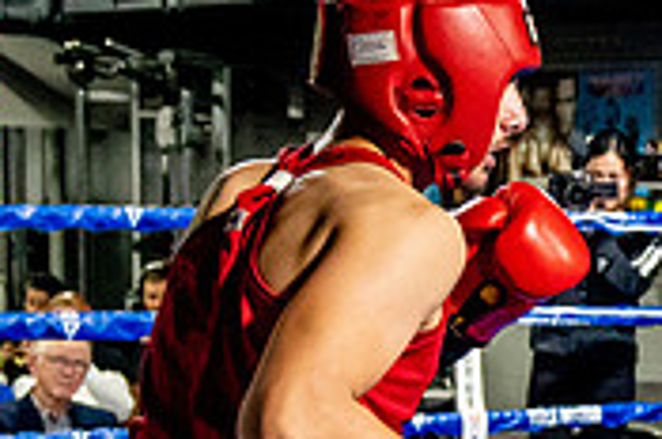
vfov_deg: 11.9
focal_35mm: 113
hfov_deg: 16.3
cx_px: 1048
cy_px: 437
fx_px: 2074
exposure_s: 1/800
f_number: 2.8
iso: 5000
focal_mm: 23
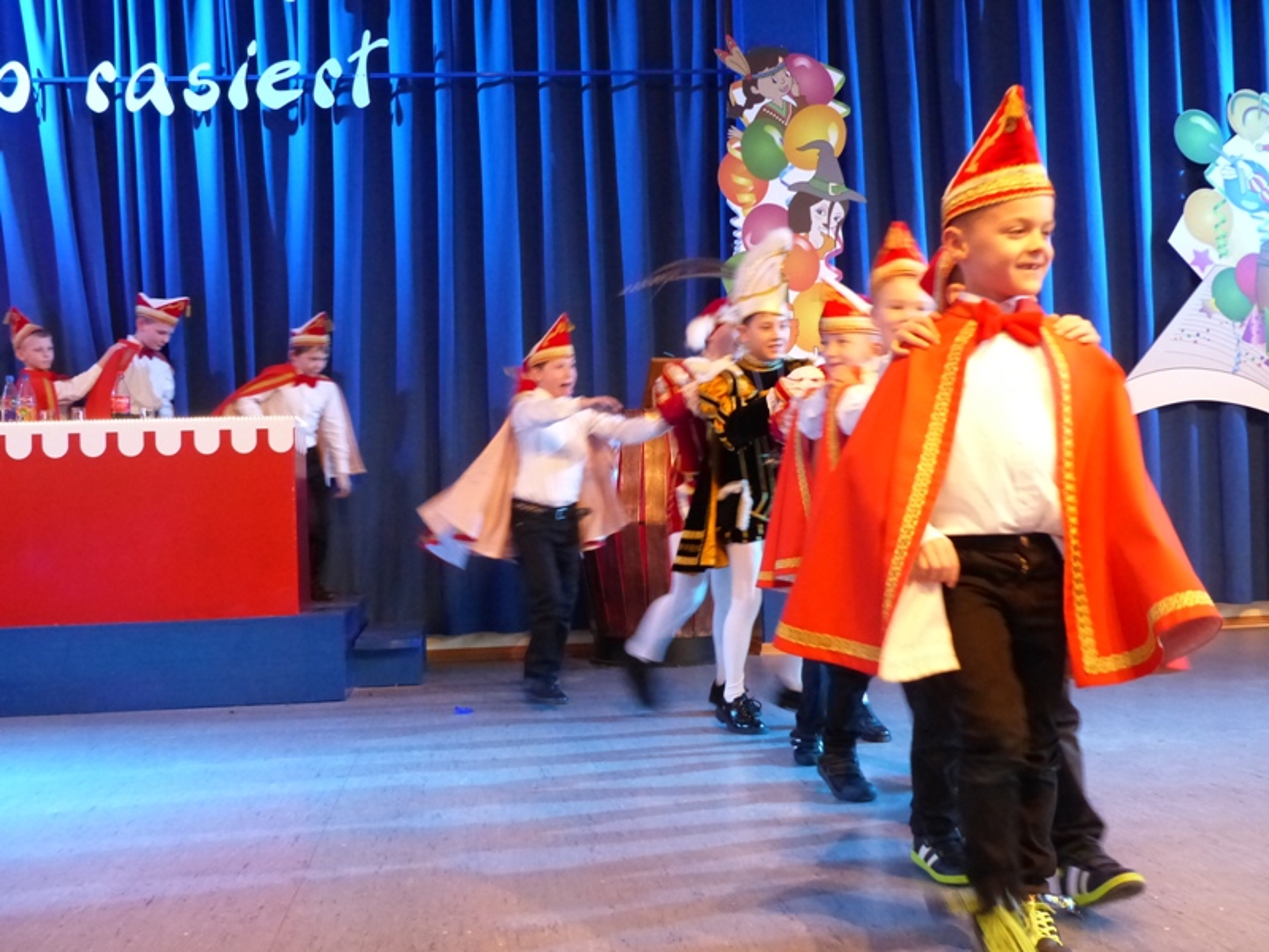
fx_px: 1466
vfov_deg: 36.0
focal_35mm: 40
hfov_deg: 46.8
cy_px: 476
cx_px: 634
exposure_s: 1/30
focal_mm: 7.1
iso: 800
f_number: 2.8
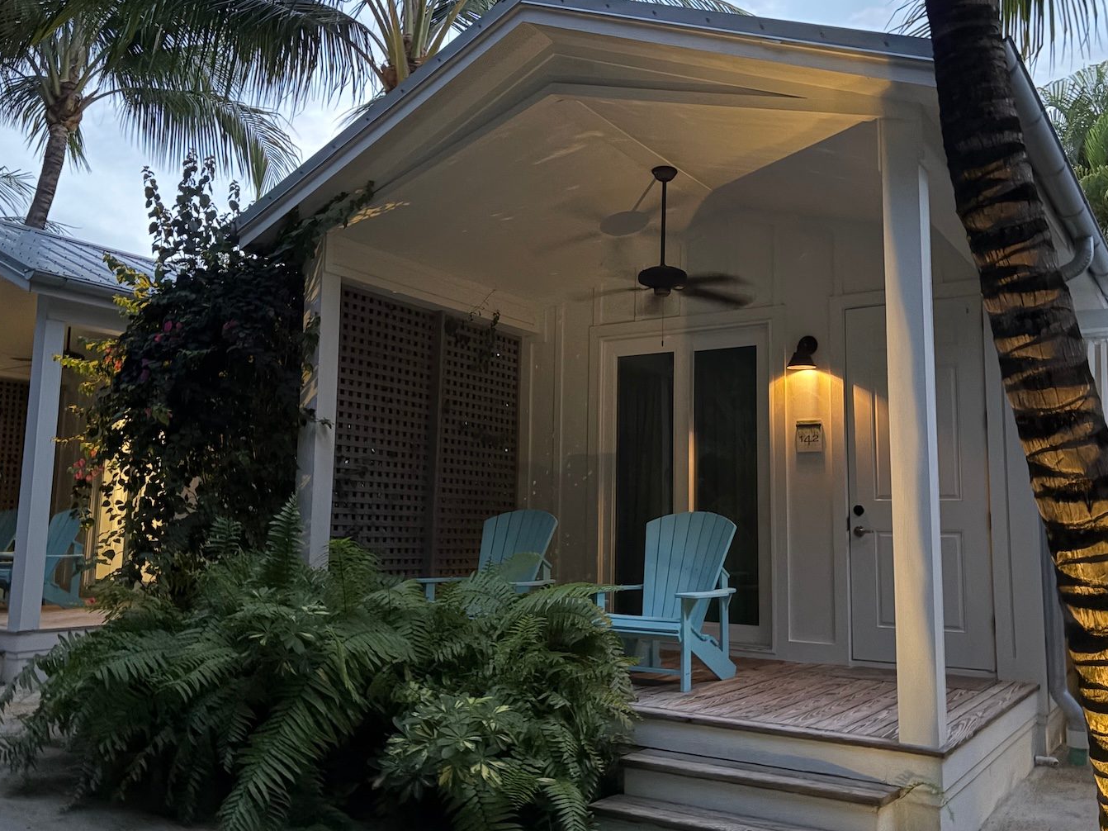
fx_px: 992
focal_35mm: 31
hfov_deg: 58.3
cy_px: 415
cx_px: 575
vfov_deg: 45.4
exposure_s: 1/15
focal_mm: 5.96
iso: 800
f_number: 1.6
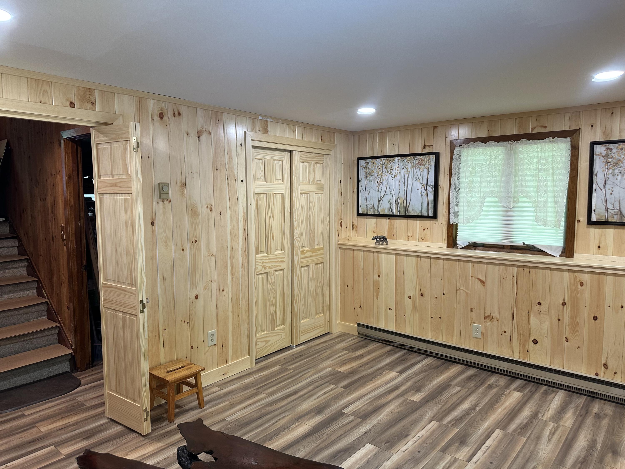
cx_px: 312
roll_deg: +0.1
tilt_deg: -5.1
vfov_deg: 56.8
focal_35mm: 24
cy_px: 234
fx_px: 433
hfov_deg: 71.6
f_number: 1.78
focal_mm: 6.86
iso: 125
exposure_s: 1/60
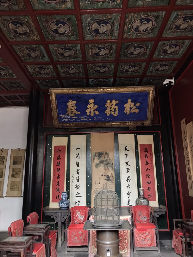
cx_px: 96
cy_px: 128
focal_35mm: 28
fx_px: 208
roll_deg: +0.1
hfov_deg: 49.7
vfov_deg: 63.4
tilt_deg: +14.6
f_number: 1.8
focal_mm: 3.99
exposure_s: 1/25
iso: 40
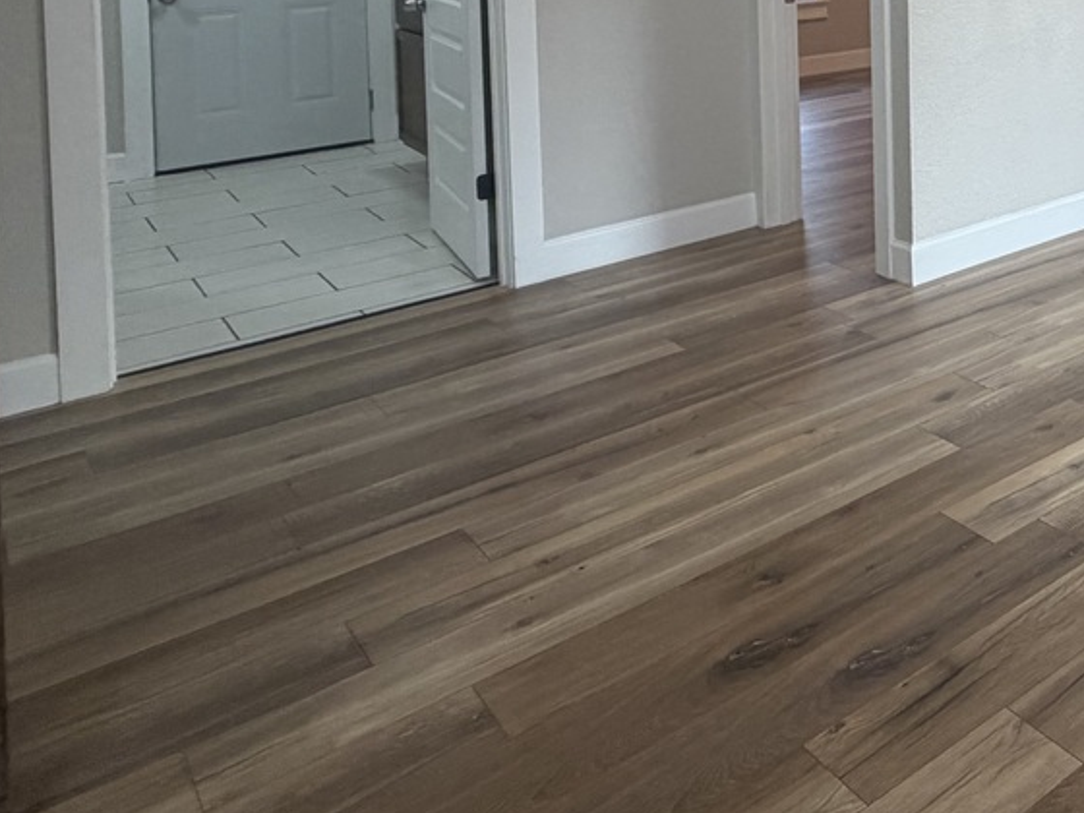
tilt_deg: -1.5
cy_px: -97
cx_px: 1324
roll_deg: +1.0
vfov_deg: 34.0
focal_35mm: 36
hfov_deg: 37.6
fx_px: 1127
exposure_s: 1/120
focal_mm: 2.22
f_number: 2.2
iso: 200
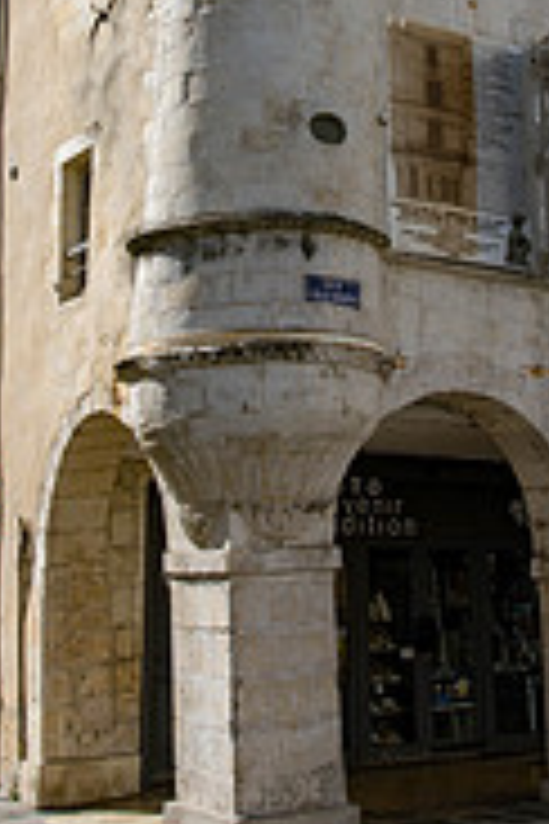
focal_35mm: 59
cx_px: 324
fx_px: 1350
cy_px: 122
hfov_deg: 23.0
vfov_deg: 32.6
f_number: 6.3
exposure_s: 1/400
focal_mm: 24
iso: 64
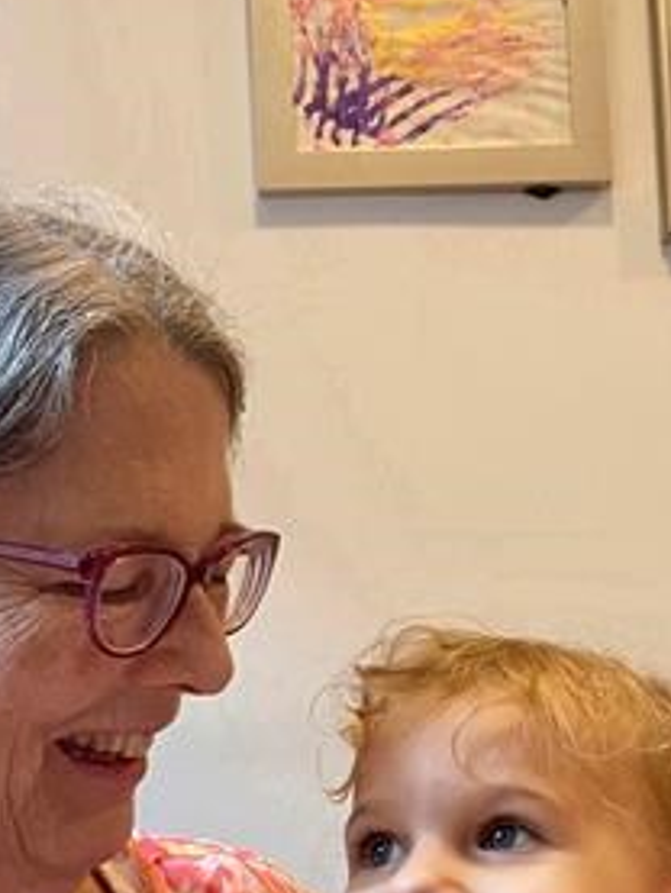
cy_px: 738
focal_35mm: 61
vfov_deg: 30.7
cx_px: 439
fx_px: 1575
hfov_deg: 23.9
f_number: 1.8
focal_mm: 4.25
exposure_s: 1/60
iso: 320
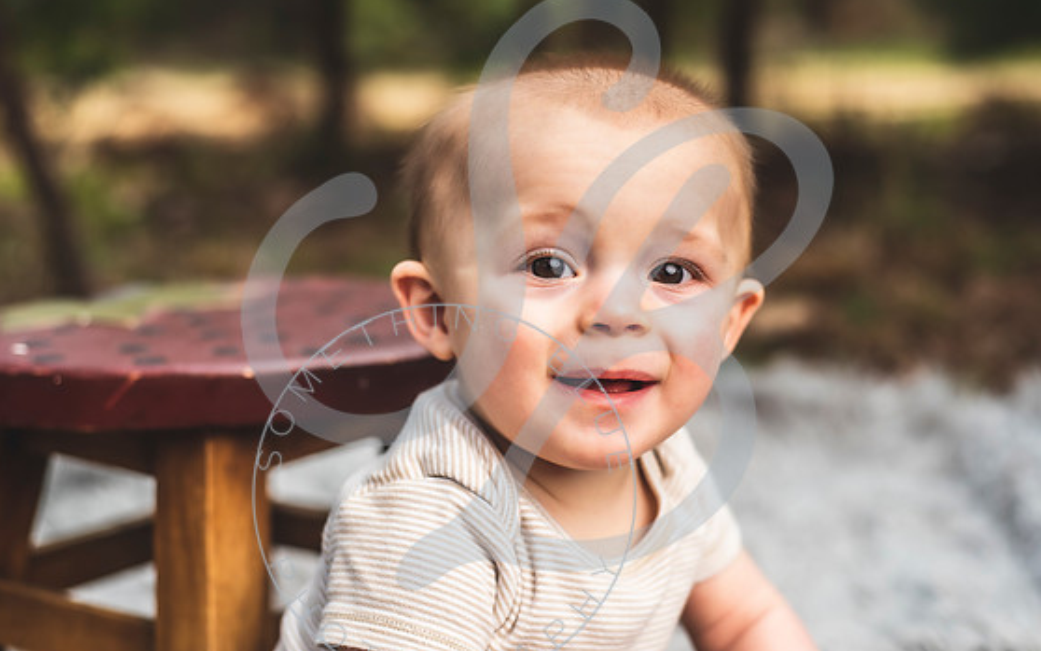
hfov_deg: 38.2
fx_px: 1504
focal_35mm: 53
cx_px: 537
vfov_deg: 24.4
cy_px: 339
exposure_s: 1/1600
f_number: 2.8
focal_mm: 50
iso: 100
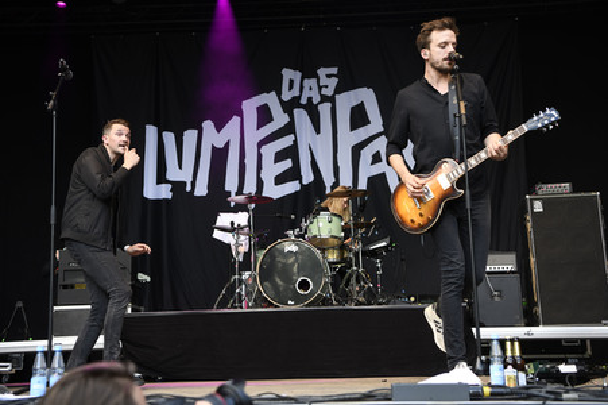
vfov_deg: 27.0
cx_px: 304
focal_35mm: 50
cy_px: 202
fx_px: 844
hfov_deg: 39.6
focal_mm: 50
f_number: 4
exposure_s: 1/400
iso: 800
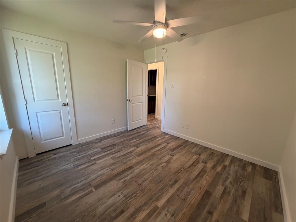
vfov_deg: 85.7
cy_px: 111
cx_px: 148
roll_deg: -0.2
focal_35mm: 14
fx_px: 120
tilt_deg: -12.2
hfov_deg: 102.1
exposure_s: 1/120
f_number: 2.2
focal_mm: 2.22
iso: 320
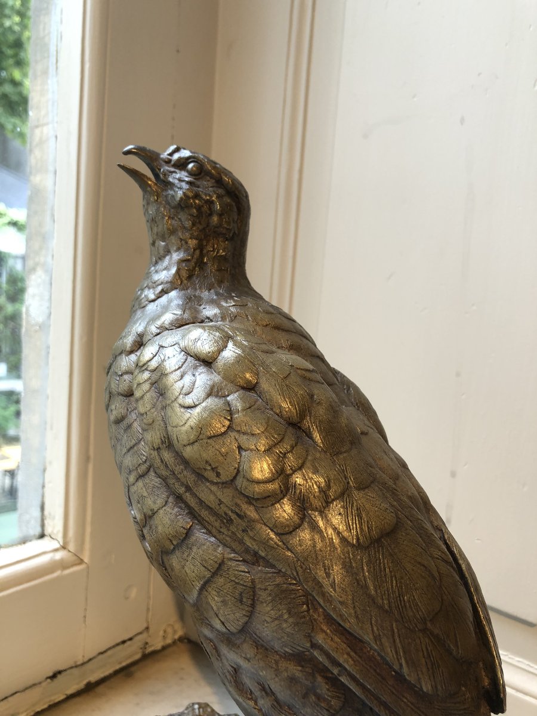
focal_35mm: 28
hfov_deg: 49.7
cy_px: 358
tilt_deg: -9.0
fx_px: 579
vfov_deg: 63.4
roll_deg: -3.4
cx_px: 268
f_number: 1.8
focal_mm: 4
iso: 25
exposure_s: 1/33
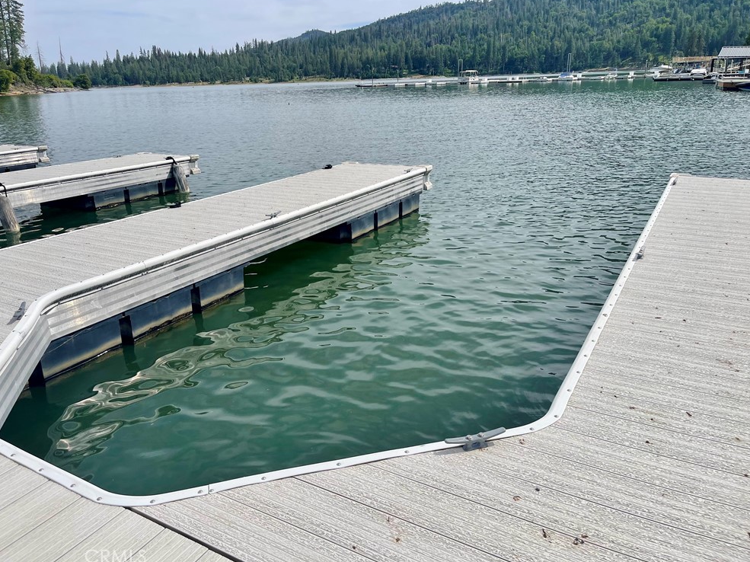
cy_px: 275
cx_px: 365
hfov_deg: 67.3
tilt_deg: -17.8
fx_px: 563
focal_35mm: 26
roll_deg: +3.0
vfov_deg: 53.0
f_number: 1.6
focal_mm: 5.1
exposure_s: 1/5376
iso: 32
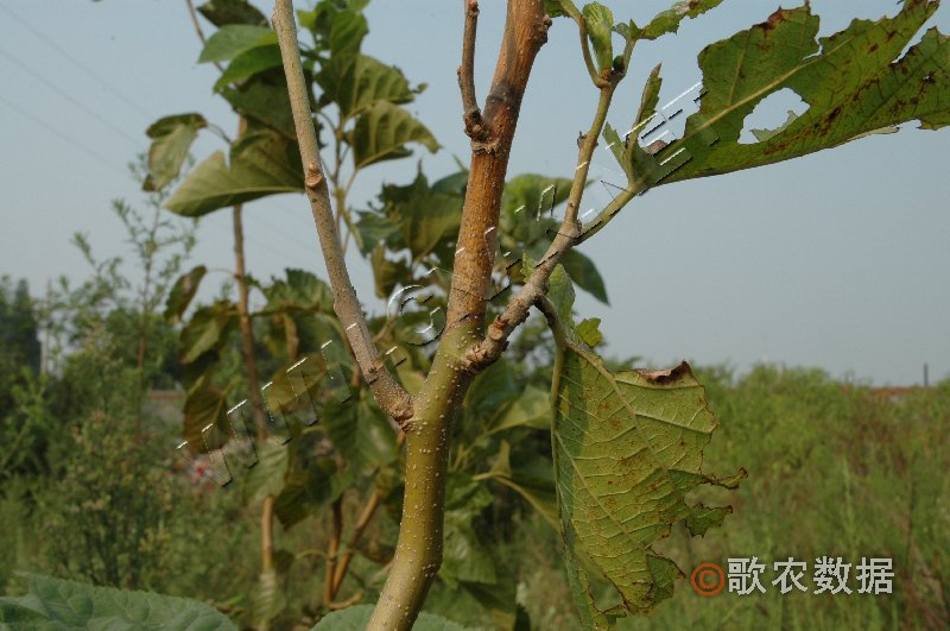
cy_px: 316
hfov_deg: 38.9
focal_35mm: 51
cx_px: 475
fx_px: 1344
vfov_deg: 26.4
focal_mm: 34
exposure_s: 1/80
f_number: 18
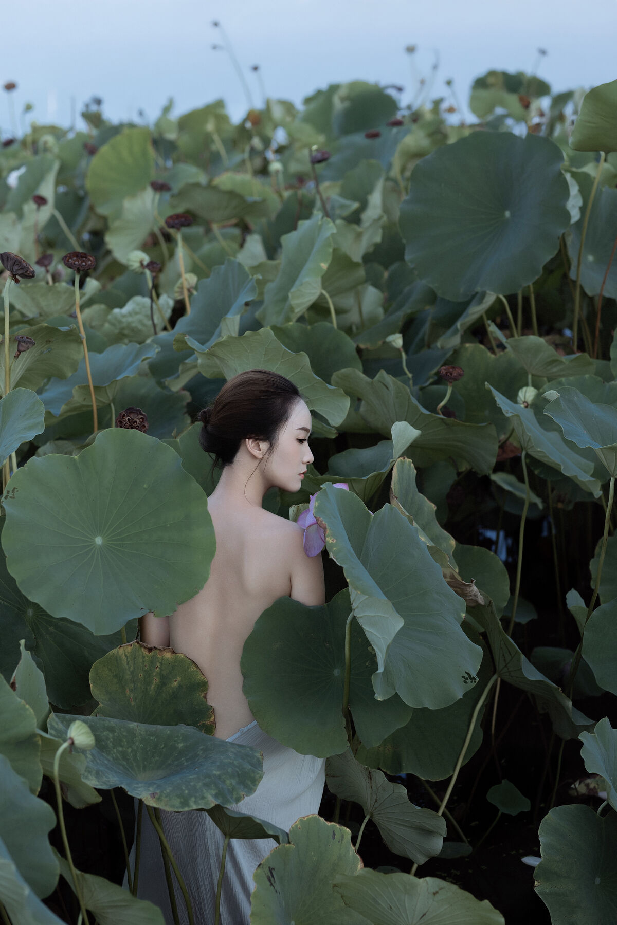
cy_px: 462
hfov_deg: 16.1
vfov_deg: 23.9
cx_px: 308
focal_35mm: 85
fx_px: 2185
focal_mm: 85
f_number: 4
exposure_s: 1/640
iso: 320
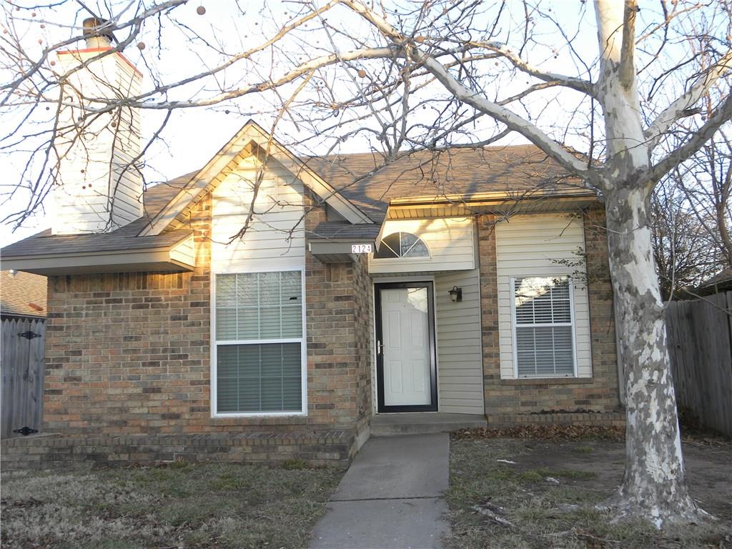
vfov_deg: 42.9
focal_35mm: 33
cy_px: 274
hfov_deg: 55.4
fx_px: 698
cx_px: 366
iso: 97
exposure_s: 1/95.8
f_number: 2.8
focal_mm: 5.9
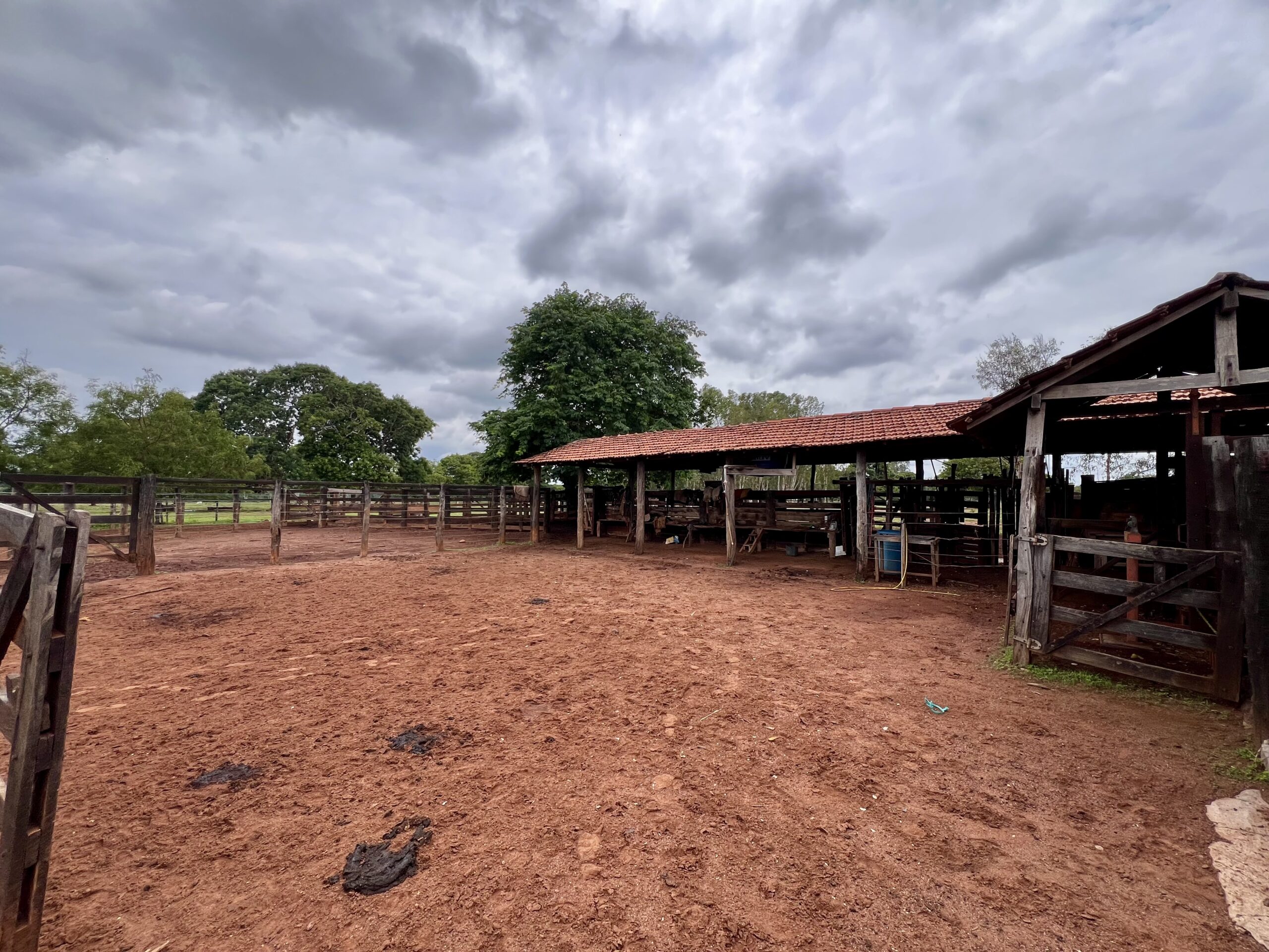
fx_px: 477
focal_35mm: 13
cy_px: 476
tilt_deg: +2.0
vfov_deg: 89.9
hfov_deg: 106.2
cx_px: 634
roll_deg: -0.9
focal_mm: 1.57
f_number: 1.8
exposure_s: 1/1410
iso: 32
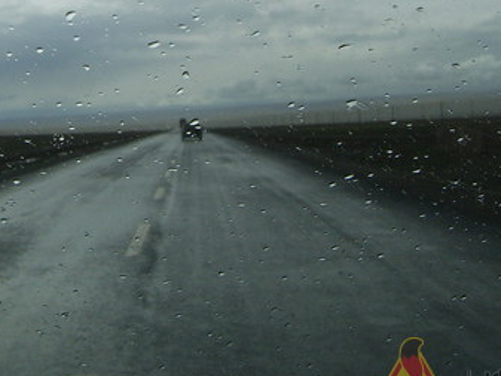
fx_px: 1274
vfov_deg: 16.5
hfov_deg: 22.0
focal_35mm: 88
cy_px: 8
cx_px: 117
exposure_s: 1/500
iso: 50
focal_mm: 7.8
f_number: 6.4
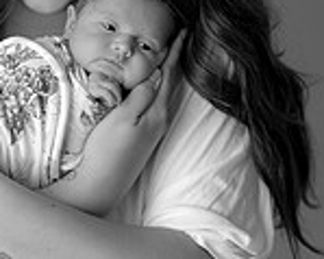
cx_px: 74
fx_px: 1361
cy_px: 24
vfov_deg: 10.8
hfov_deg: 13.5
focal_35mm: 142
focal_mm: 50
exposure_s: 1/200
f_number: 2.5
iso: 100
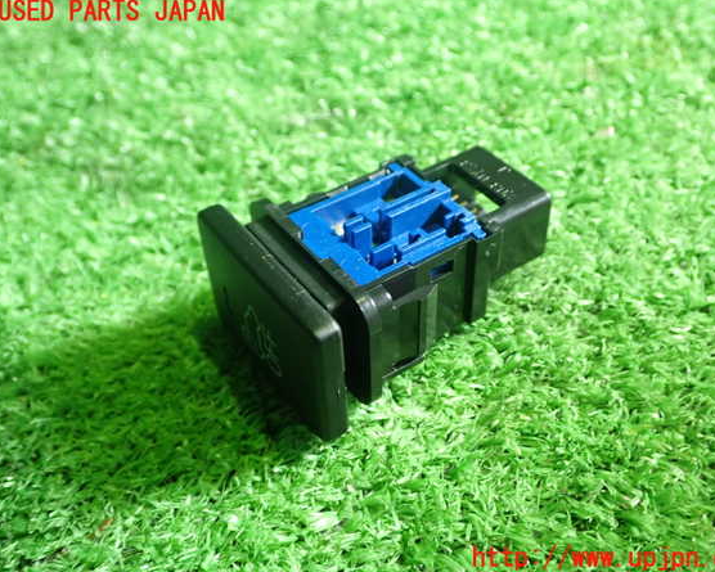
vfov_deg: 37.3
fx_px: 847
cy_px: 285
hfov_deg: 45.8
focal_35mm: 40
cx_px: 377
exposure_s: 1/40
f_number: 2.7
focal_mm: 6.83
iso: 640
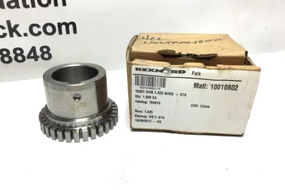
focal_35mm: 33
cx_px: 141
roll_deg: +0.4
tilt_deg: -27.7
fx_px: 261
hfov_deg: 57.2
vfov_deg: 40.0
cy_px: 98
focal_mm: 3.3
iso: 25
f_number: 2.4
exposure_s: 1/60
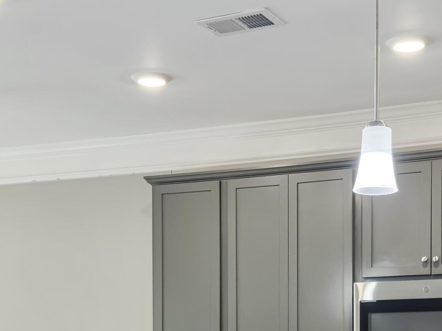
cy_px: 378
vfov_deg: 17.7
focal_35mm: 80
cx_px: 257
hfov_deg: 24.4
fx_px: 1022
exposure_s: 1/120
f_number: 1.8
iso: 200
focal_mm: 6.76
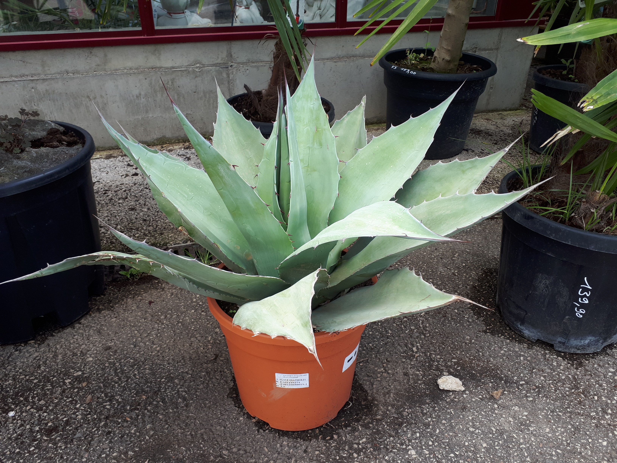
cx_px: 308
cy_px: 232
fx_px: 481
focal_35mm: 27
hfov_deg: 65.3
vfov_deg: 51.4
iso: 40
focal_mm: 3.6
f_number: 1.9
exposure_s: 1/274
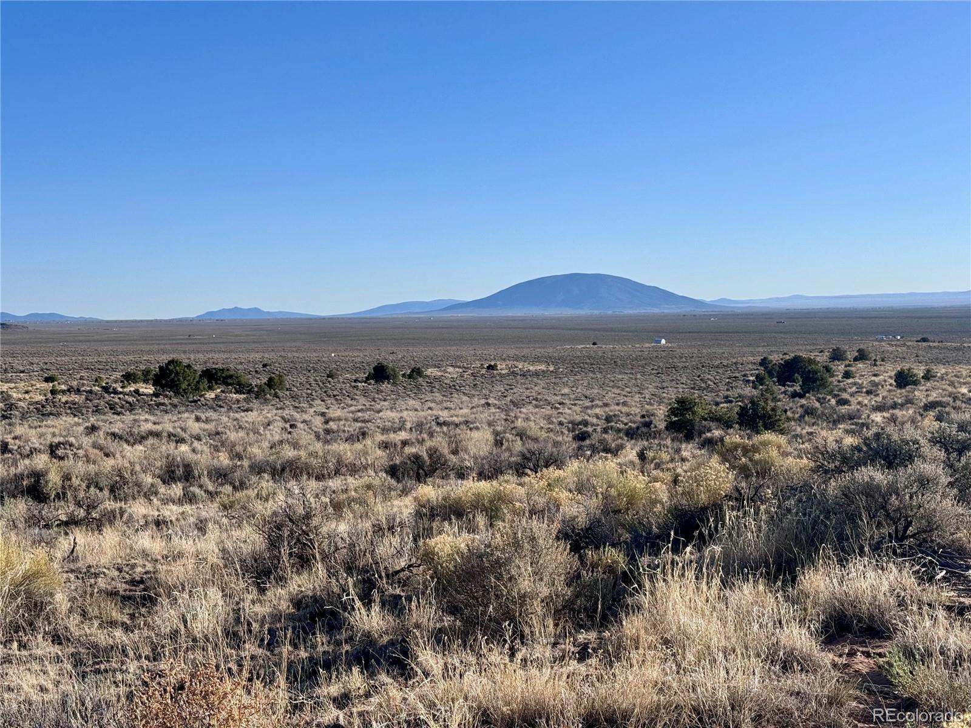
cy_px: 364
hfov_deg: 39.7
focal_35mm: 48
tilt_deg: -2.9
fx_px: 1346
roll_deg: +0.7
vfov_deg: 30.3
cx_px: 486
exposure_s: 1/4310
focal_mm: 6.76
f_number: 1.78
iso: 64
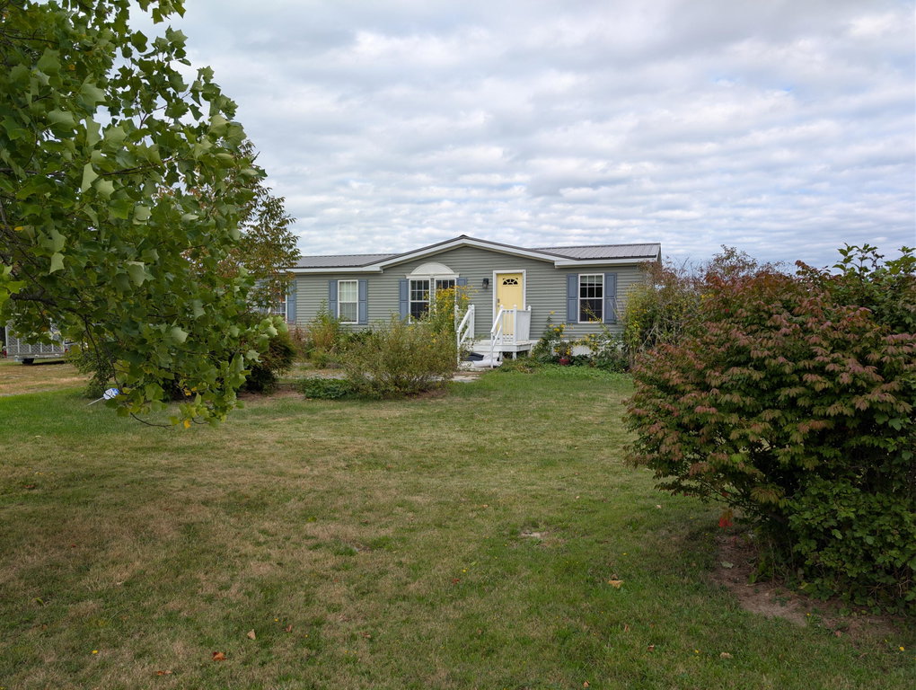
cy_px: 345
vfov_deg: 56.9
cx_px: 458
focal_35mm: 24
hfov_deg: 71.5
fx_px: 636
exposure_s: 1/586
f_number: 1.68
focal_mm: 6.9
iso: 21
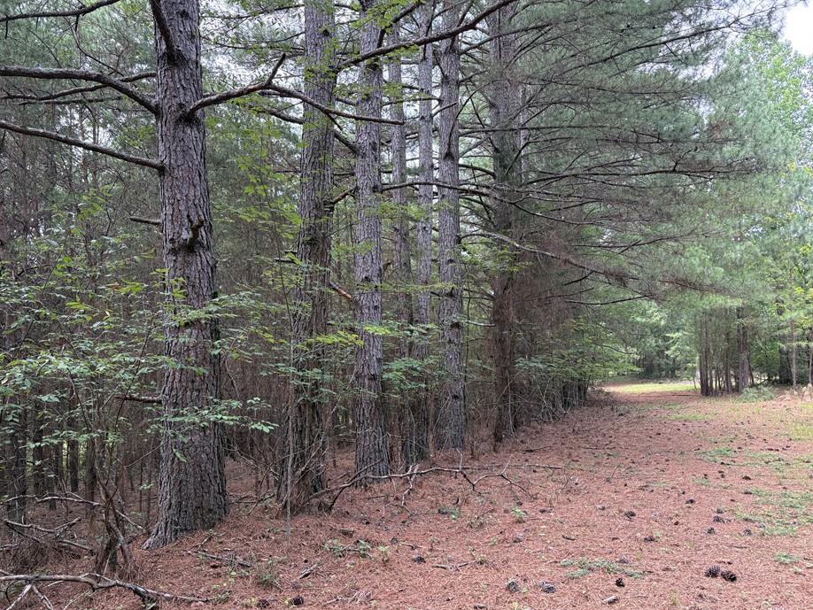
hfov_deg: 61.6
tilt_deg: +6.1
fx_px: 681
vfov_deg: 48.2
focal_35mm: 29
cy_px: 323
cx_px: 383
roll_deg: +0.0
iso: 100
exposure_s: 1/242
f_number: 1.6
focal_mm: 5.96
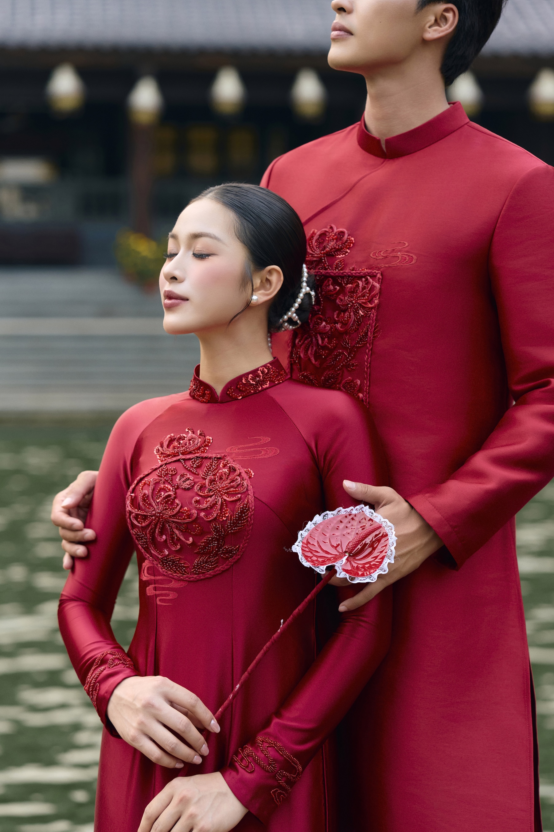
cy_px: 416
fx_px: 1962
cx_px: 277
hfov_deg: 16.1
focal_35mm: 85
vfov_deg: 23.9
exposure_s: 1/250
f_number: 3.2
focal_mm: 85
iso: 500
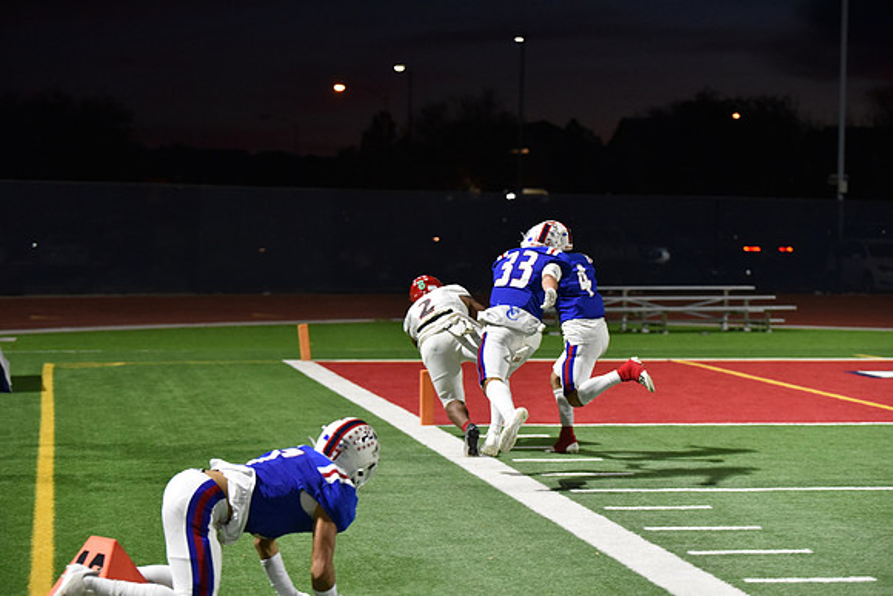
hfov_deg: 20.8
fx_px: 2431
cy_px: 298
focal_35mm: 98
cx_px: 446
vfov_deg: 14.0
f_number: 2.8
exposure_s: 1/500
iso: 5000
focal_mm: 98
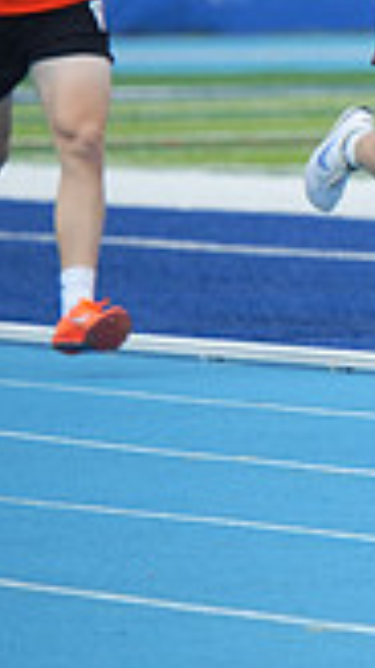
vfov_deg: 2.2
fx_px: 17094
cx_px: 1145
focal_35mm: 965
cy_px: -59
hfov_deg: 1.3
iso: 400
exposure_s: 1/1250
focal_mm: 260
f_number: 5.6
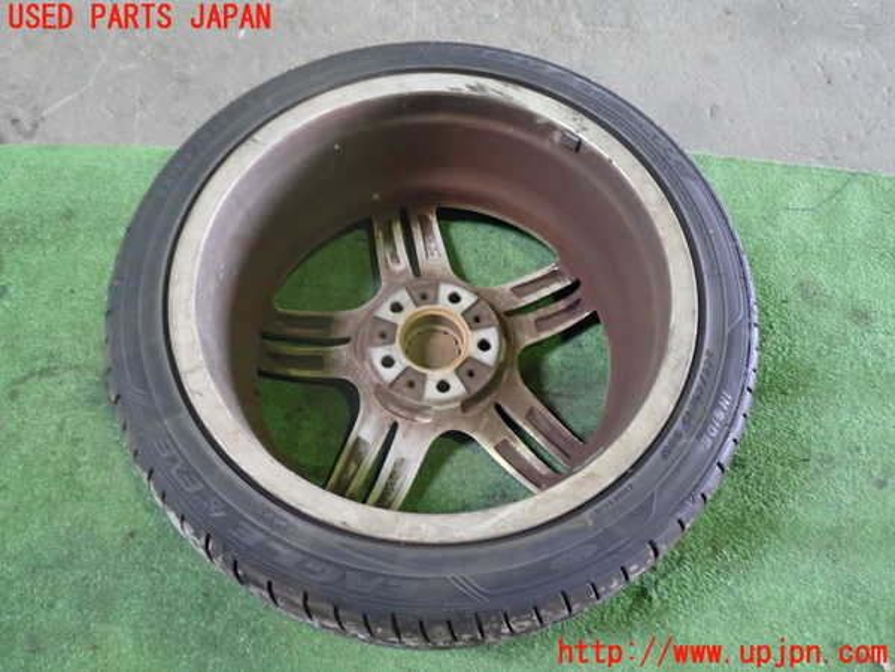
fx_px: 776
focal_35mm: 30
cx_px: 448
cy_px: 336
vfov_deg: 46.8
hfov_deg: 60.0
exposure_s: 1/30
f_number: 2.3
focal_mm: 5.4
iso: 800
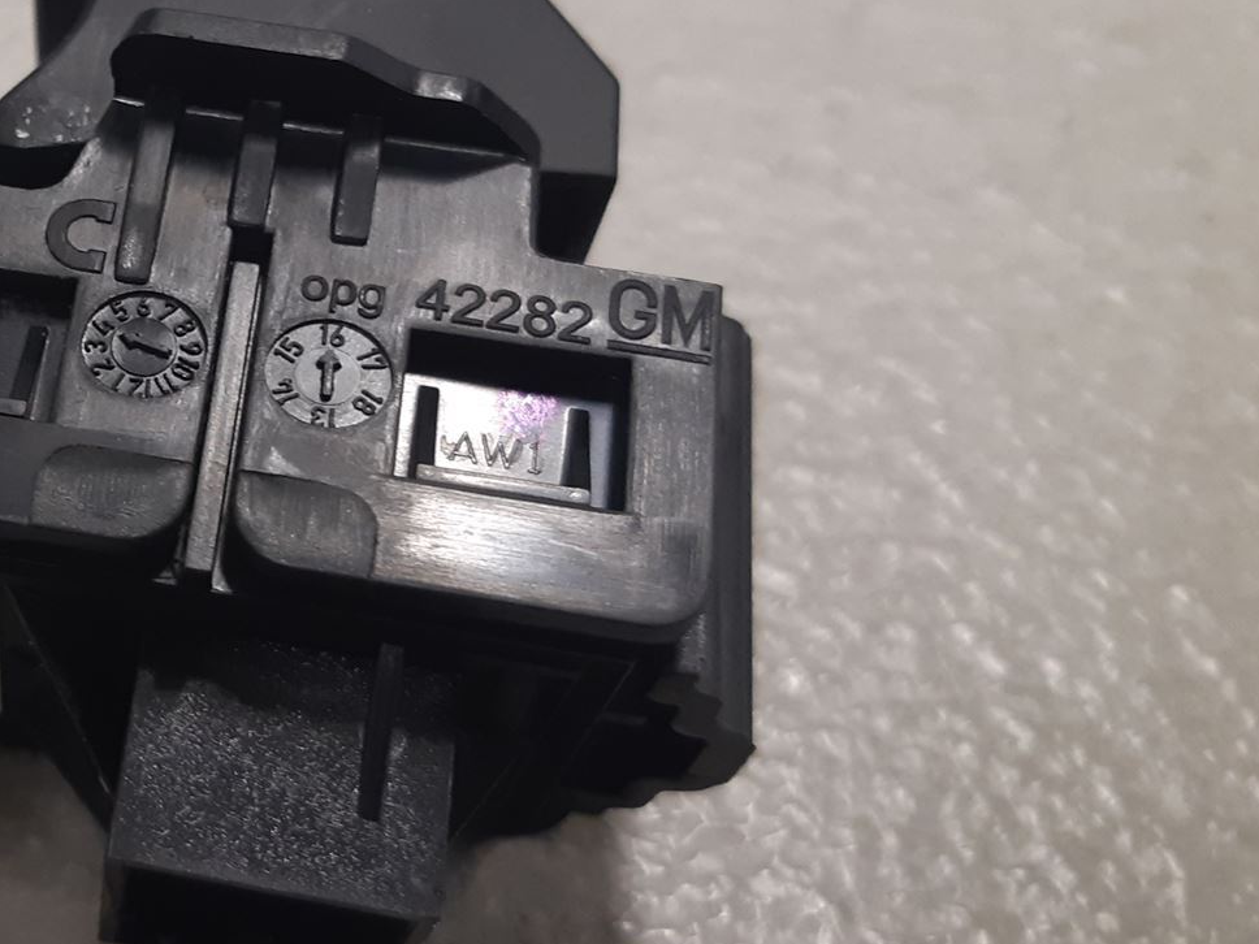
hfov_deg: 32.3
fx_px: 2000
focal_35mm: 55
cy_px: 391
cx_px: 20
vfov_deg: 26.5
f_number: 1.7
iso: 125
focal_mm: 3.93
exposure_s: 1/50
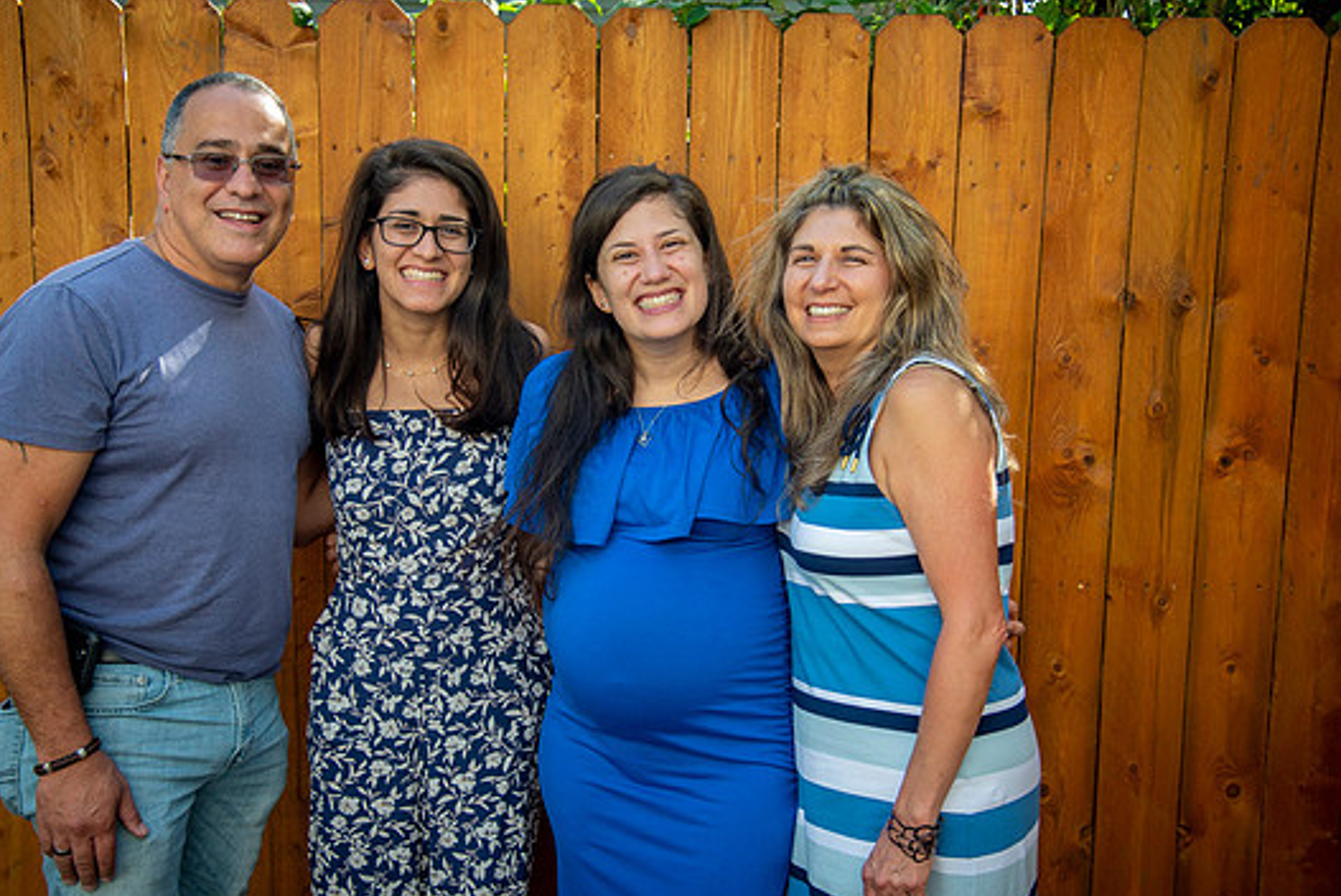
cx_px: 631
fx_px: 1640
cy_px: 482
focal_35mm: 44
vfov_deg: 30.5
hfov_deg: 44.5
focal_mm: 40
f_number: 4
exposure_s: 1/320
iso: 125
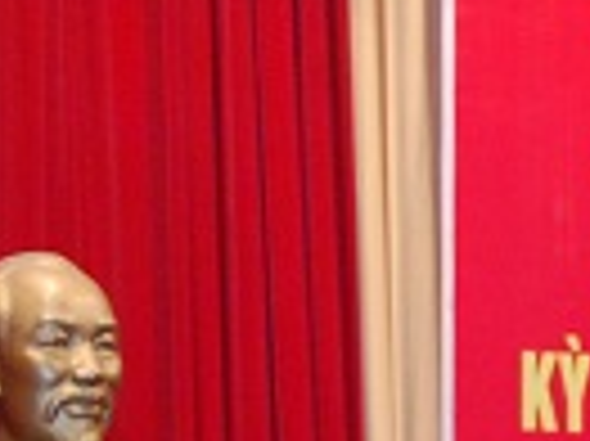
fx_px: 5414
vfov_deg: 4.7
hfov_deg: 6.2
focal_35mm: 318
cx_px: 727
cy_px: 191
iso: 1600
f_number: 5.6
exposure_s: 1/60
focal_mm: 55
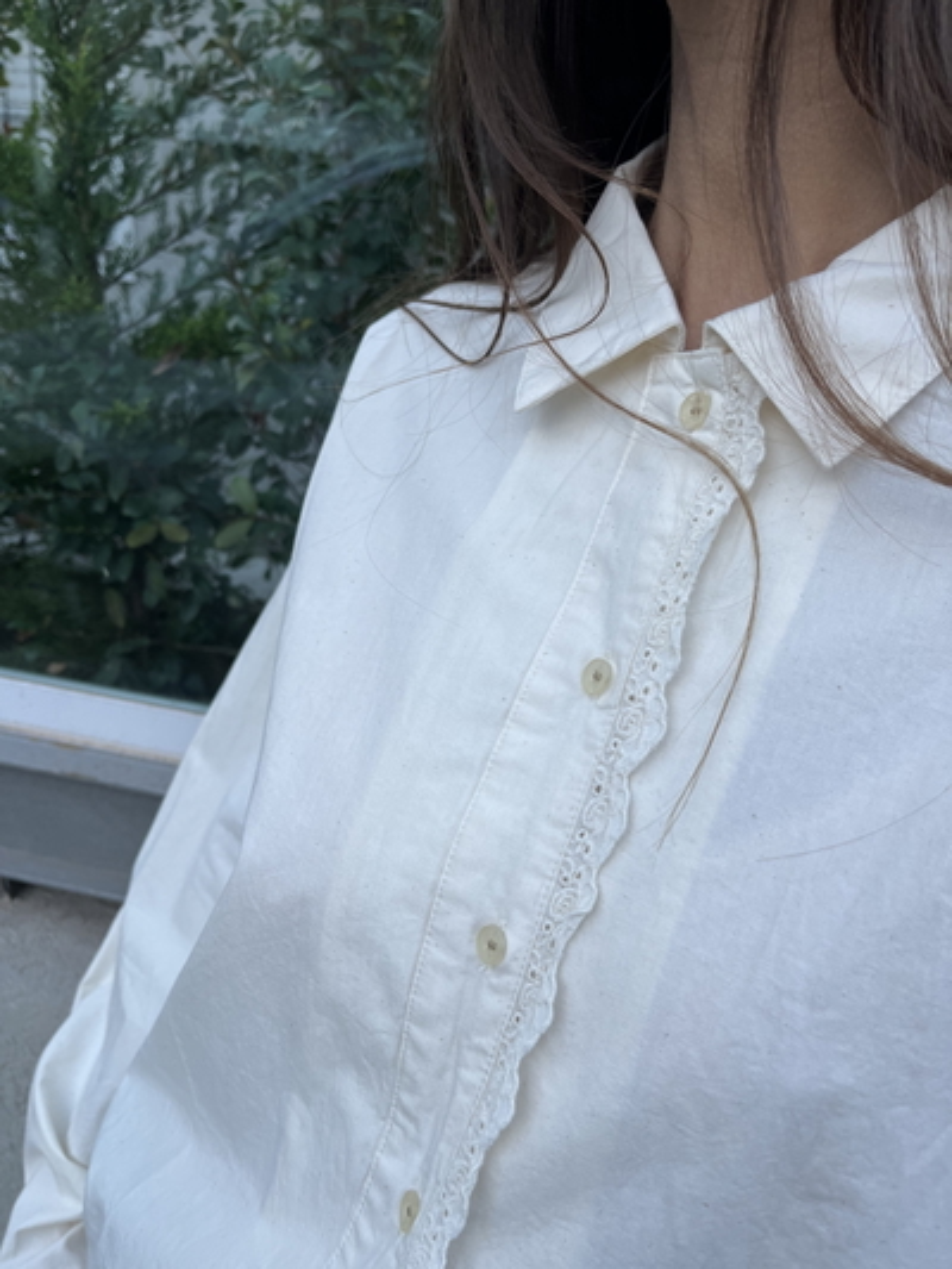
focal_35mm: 26
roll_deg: -5.2
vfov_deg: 67.3
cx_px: 476
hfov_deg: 53.1
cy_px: 634
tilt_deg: -23.5
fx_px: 953
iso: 40
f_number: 1.6
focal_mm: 5.1
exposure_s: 1/208
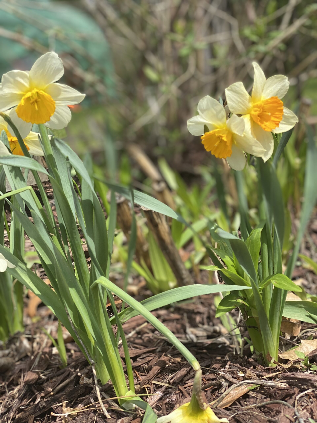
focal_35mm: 52
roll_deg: +5.5
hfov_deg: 28.0
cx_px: 158
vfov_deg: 36.8
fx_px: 635
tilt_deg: -9.8
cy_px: 212
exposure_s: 1/872
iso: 20
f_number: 2
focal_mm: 6
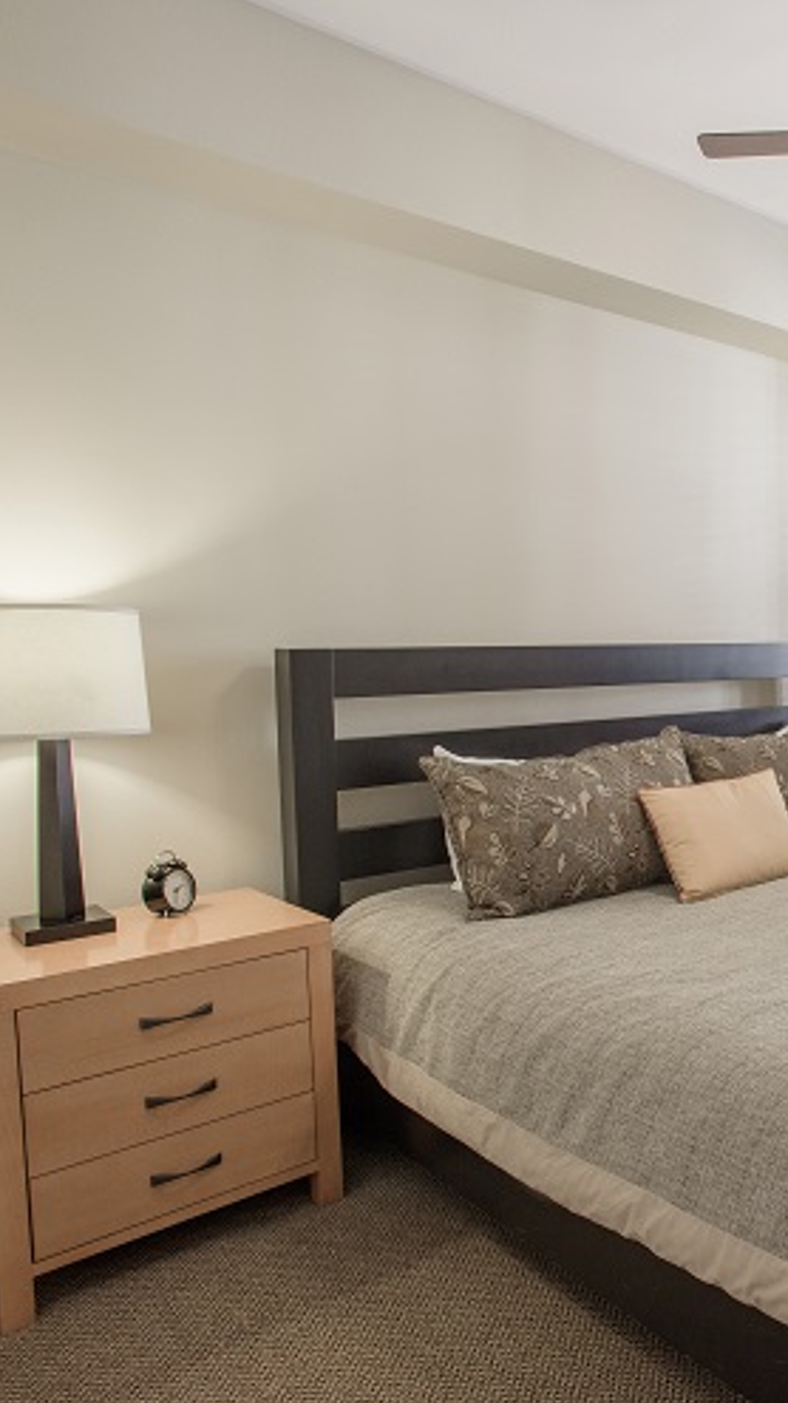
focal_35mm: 27
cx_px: 853
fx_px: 1004
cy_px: 703
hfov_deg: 36.6
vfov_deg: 69.9
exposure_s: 1/10
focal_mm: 17
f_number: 8
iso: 400
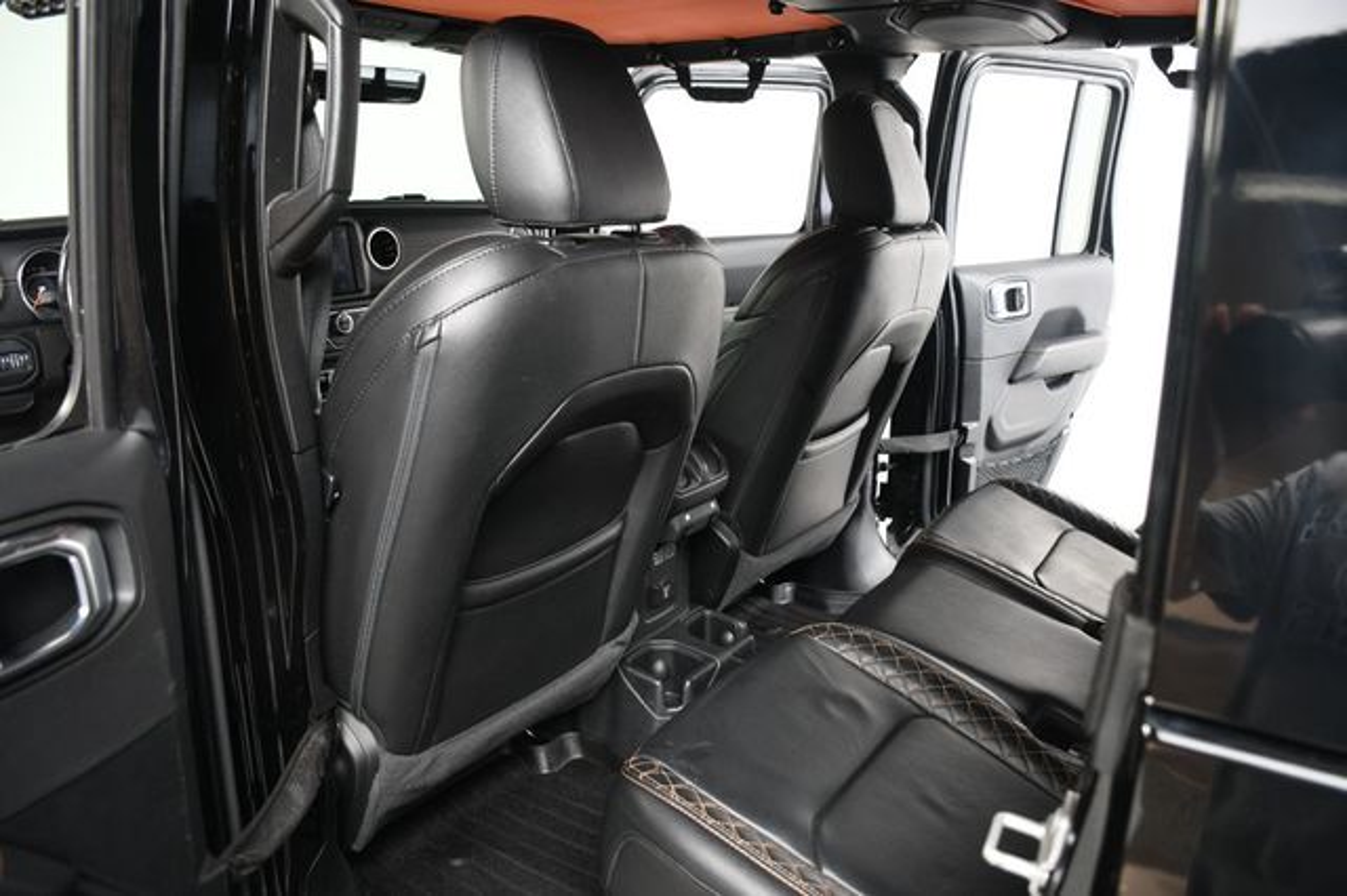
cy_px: 448
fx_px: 1010
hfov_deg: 67.4
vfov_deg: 47.9
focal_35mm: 27
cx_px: 674
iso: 160
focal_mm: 18
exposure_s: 1/160
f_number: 4
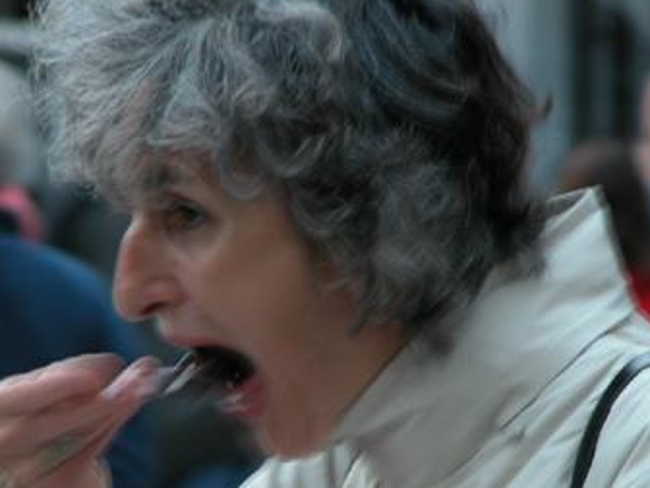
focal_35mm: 525
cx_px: 360
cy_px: 354
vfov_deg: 2.8
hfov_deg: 3.8
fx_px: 9858
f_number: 4.2
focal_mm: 71.2
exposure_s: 1/6.9
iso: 100
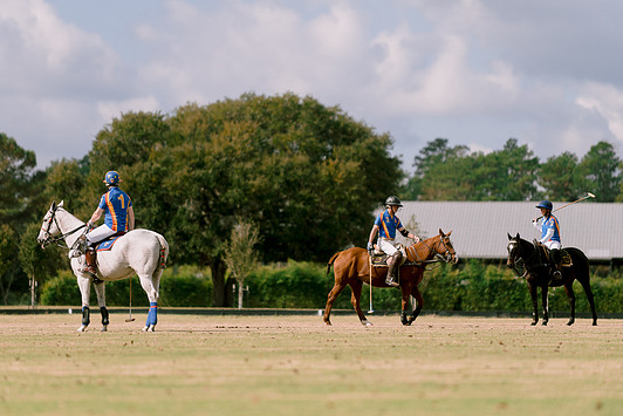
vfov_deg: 7.9
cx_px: 292
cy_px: 205
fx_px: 3012
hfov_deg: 11.8
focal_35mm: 174
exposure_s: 1/8000
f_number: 2.8
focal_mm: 150
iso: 200
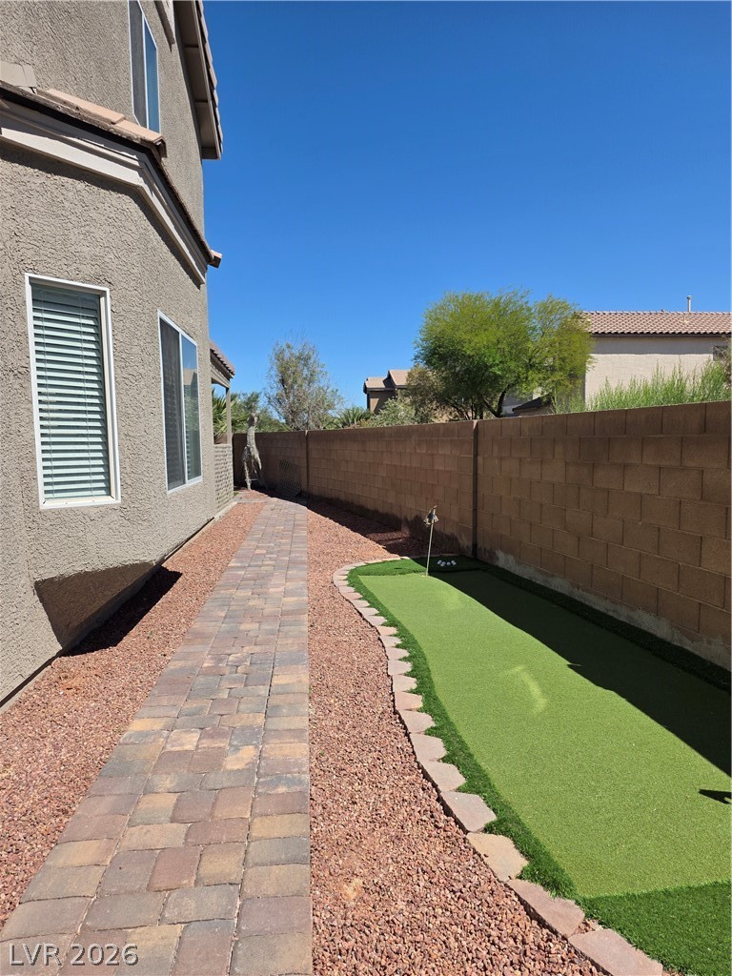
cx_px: 366
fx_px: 648
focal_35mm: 23
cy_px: 488
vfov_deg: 73.9
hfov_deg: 58.9
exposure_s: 1/7333
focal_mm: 6.25
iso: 80
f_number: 1.7
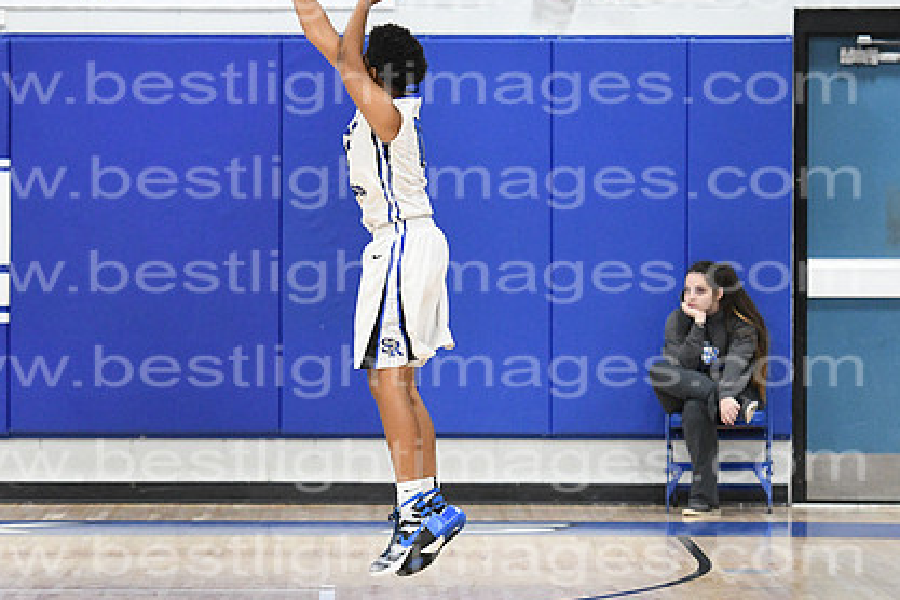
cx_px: 376
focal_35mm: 261
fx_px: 6517
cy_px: 230
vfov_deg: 5.3
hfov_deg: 7.9
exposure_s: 1/640
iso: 5000
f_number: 3.2
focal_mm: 125
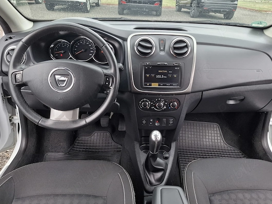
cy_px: 93
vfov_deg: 53.0
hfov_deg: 67.3
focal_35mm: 26
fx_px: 204
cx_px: 142
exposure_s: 1/100
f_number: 1.8
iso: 64
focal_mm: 5.54
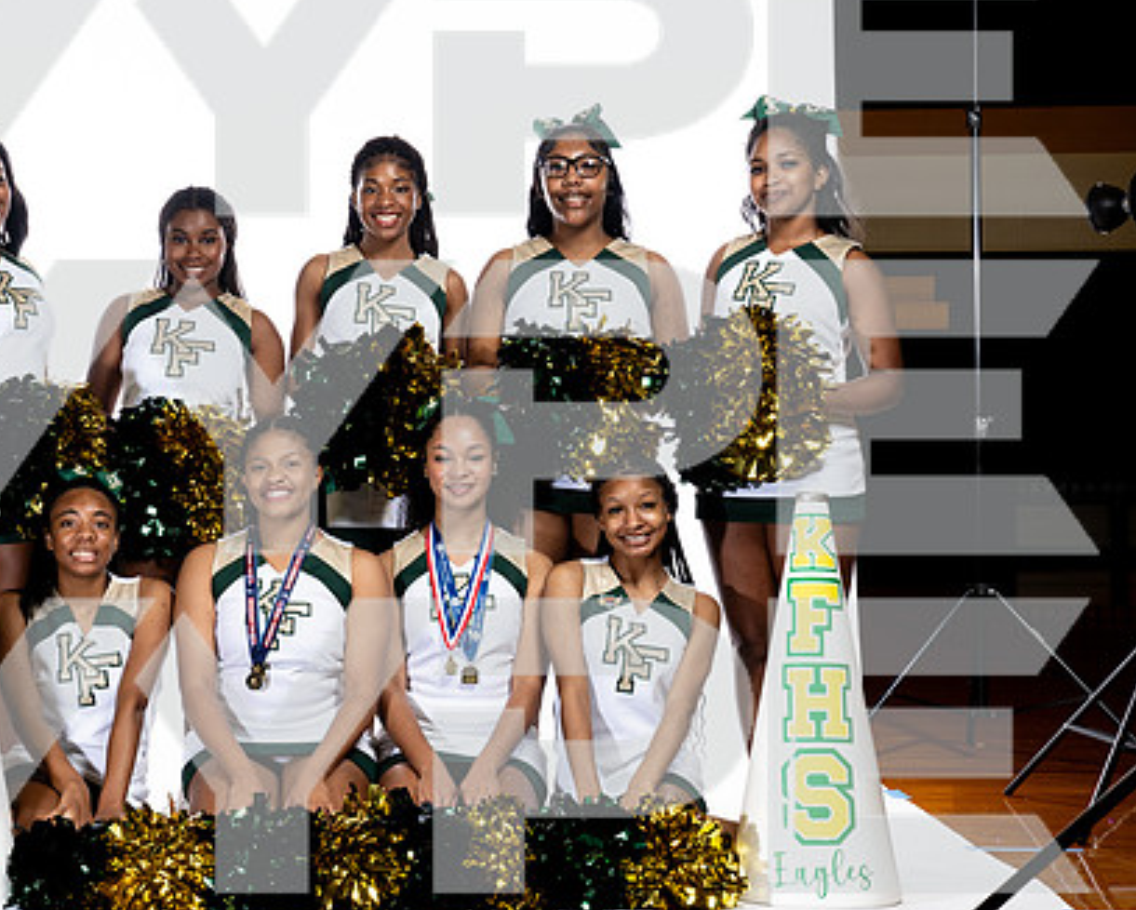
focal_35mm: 98
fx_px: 3296
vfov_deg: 15.7
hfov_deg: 19.5
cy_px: 414
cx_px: 381
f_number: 8
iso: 400
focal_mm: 69
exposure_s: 1/250
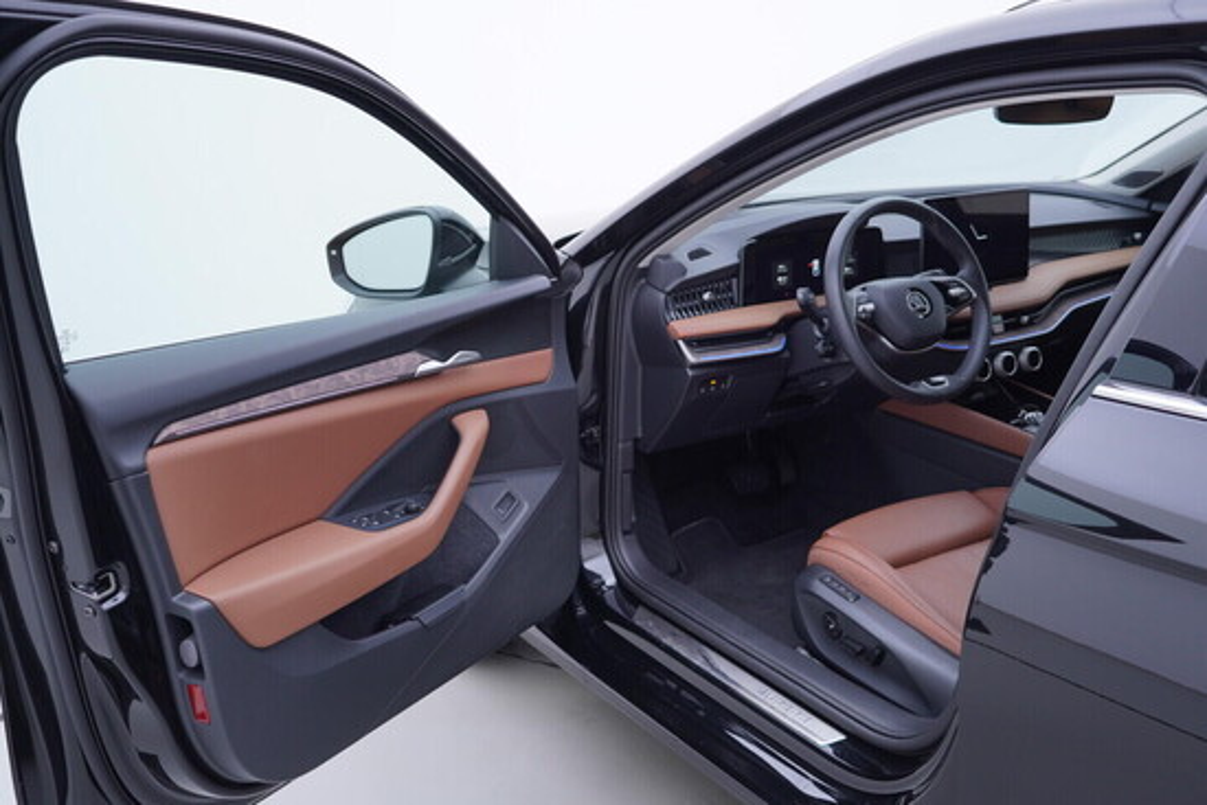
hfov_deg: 53.1
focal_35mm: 36
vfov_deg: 36.9
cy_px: 402
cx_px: 604
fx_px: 1207
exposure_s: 1/50
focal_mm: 24
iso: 125
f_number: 3.2
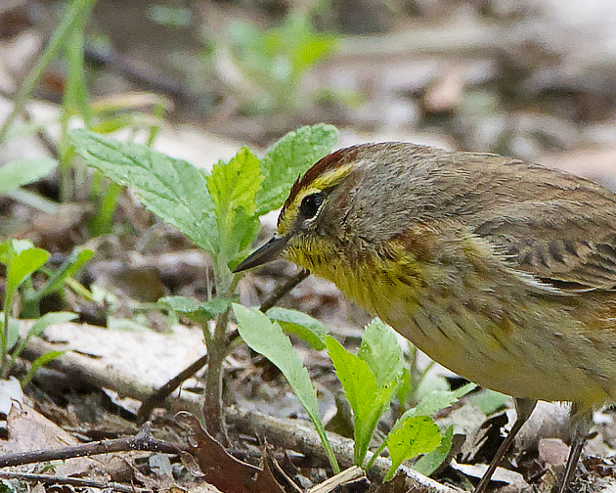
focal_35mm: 1340
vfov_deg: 1.2
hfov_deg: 1.4
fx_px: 24430
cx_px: 546
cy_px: 333
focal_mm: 500
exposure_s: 1/2000
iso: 4000
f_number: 7.1
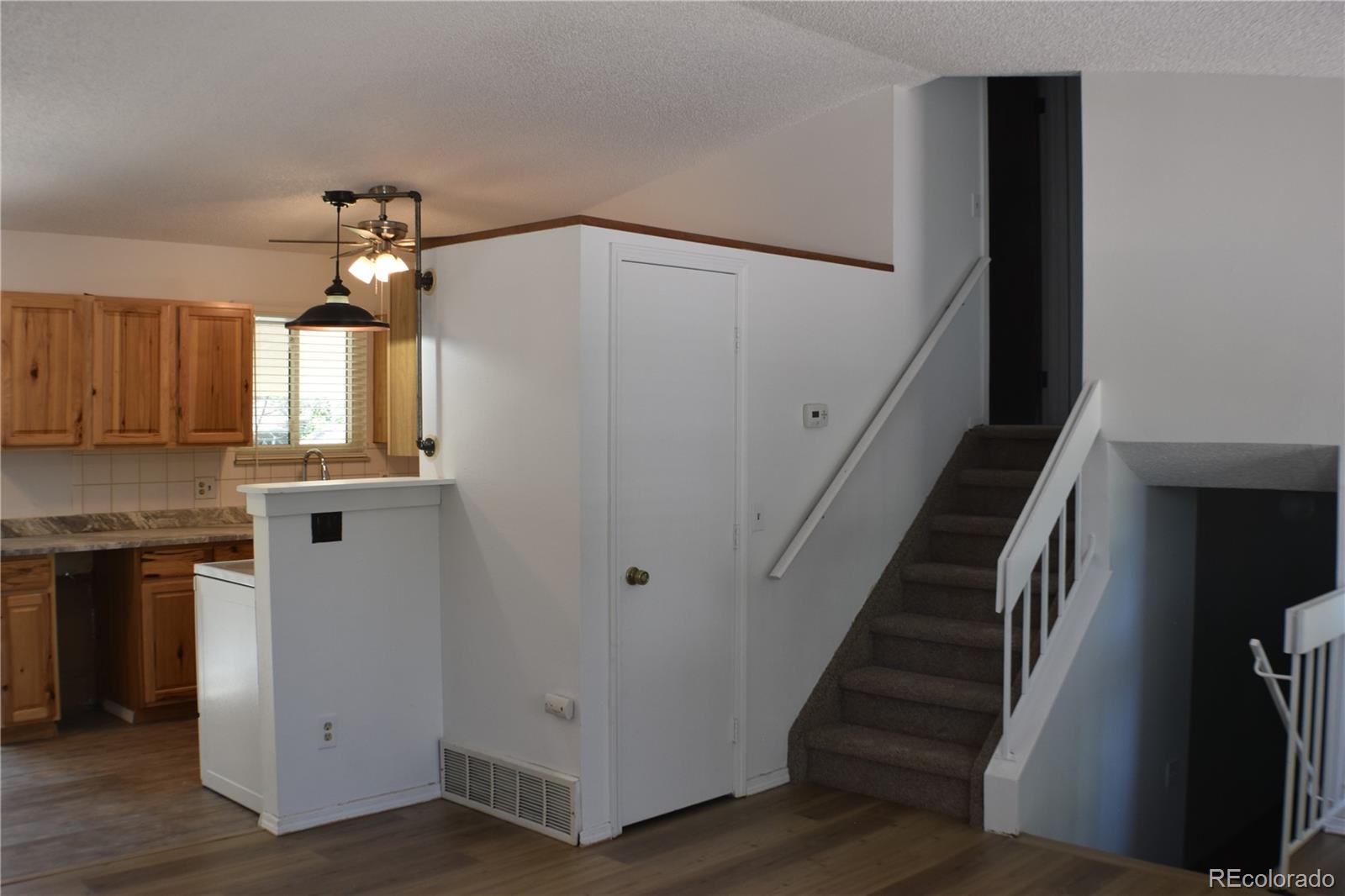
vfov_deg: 29.9
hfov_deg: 43.6
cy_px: 448
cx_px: 672
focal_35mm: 45
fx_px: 1681
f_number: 4.5
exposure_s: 1/80
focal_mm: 30
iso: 400
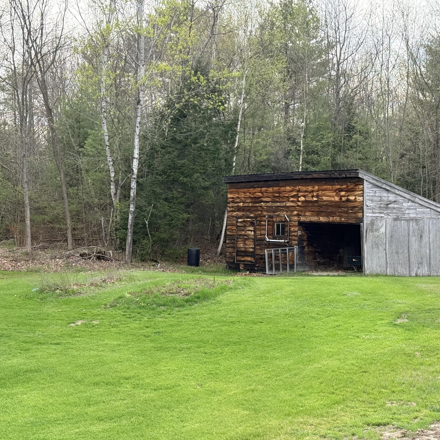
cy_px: 220
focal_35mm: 57
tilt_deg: +1.3
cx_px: 254
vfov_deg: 30.0
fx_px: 820
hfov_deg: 30.0
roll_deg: -1.5
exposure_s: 1/1222
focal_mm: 6.76
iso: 80
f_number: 1.78
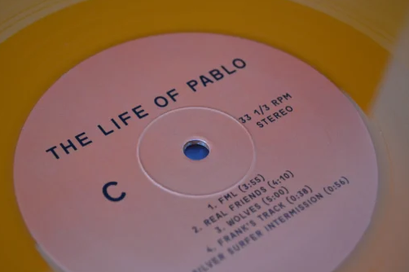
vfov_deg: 22.2
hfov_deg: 32.9
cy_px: 149
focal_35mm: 61
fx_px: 693
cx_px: 203
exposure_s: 1/10
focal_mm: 34
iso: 800
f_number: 5
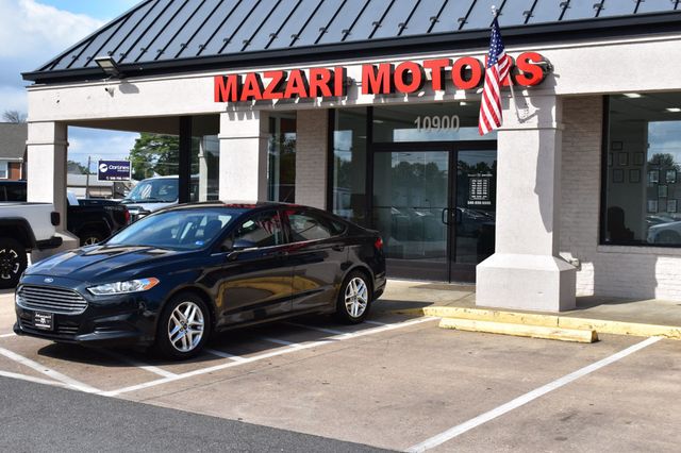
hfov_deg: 38.9
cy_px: 226
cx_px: 340
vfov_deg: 26.5
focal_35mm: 51
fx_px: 964
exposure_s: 1/500
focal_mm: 34
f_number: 11
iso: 360
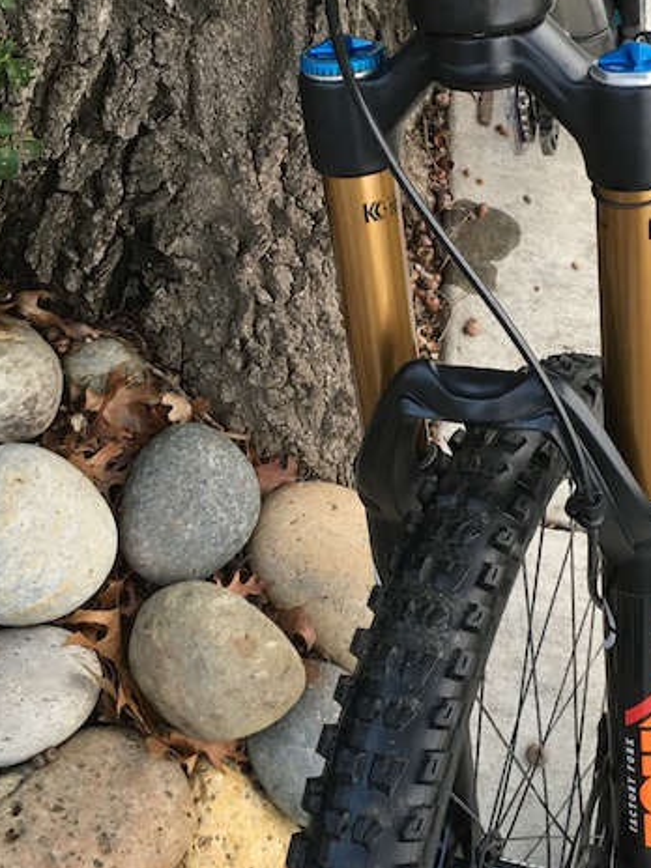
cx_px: 432
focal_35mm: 50
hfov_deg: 28.9
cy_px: 389
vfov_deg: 38.1
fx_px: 1254
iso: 40
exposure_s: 1/30
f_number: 2.2
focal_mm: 4.15
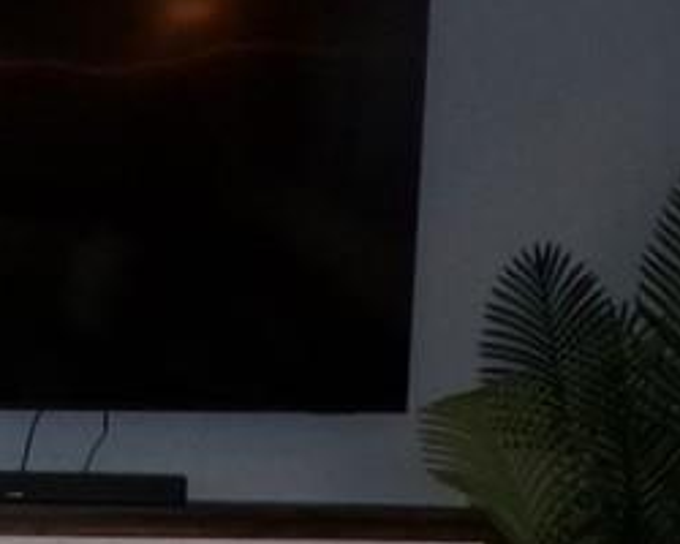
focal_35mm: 150
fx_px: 3019
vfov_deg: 9.9
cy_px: 862
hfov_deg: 12.6
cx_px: -52
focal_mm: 4.3
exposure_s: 1/34
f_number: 3
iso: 200
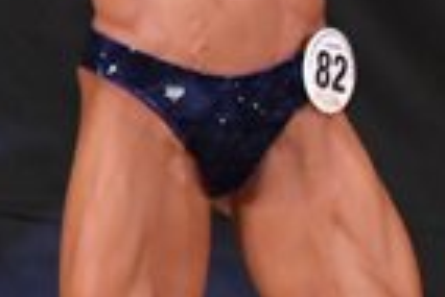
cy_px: 156
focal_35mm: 1556
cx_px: 1174
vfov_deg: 0.9
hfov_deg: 1.3
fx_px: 19253
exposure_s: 1/400
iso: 5000
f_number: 5.6
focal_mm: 190
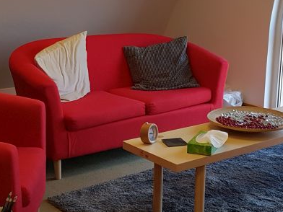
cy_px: 133
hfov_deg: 28.5
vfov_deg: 21.6
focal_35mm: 68
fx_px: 556
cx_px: 170
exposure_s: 1/100
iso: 64
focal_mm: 4.2
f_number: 1.7
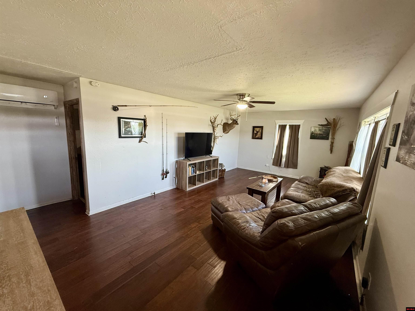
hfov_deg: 102.1
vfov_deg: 85.7
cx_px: 208
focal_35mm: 14
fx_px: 168
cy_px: 156
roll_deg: -2.0
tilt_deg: -7.8
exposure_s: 1/60
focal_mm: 2.22
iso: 250
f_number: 2.2
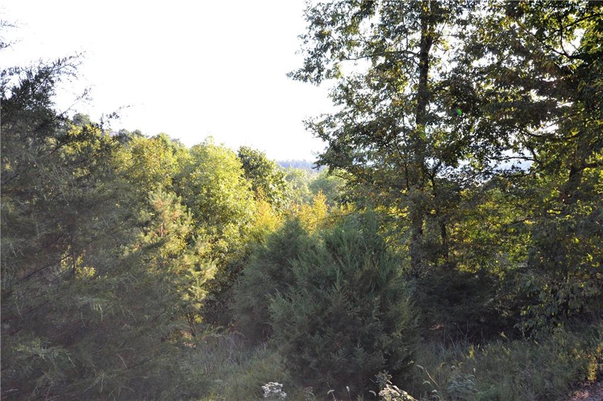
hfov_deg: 61.9
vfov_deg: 43.6
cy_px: 200
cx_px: 302
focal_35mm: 30
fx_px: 502
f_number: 5.6
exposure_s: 1/125
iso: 320
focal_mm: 20
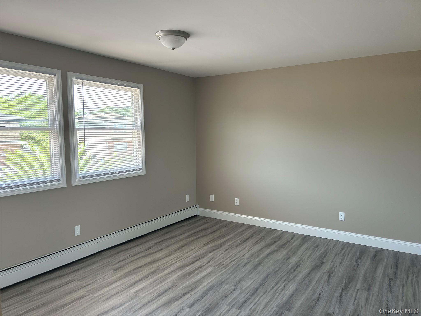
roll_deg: +0.6
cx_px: 210
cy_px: 158
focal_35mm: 26
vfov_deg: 53.1
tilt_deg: -4.1
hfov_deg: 67.3
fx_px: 316
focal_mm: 5.7
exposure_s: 1/121
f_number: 1.5
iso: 64
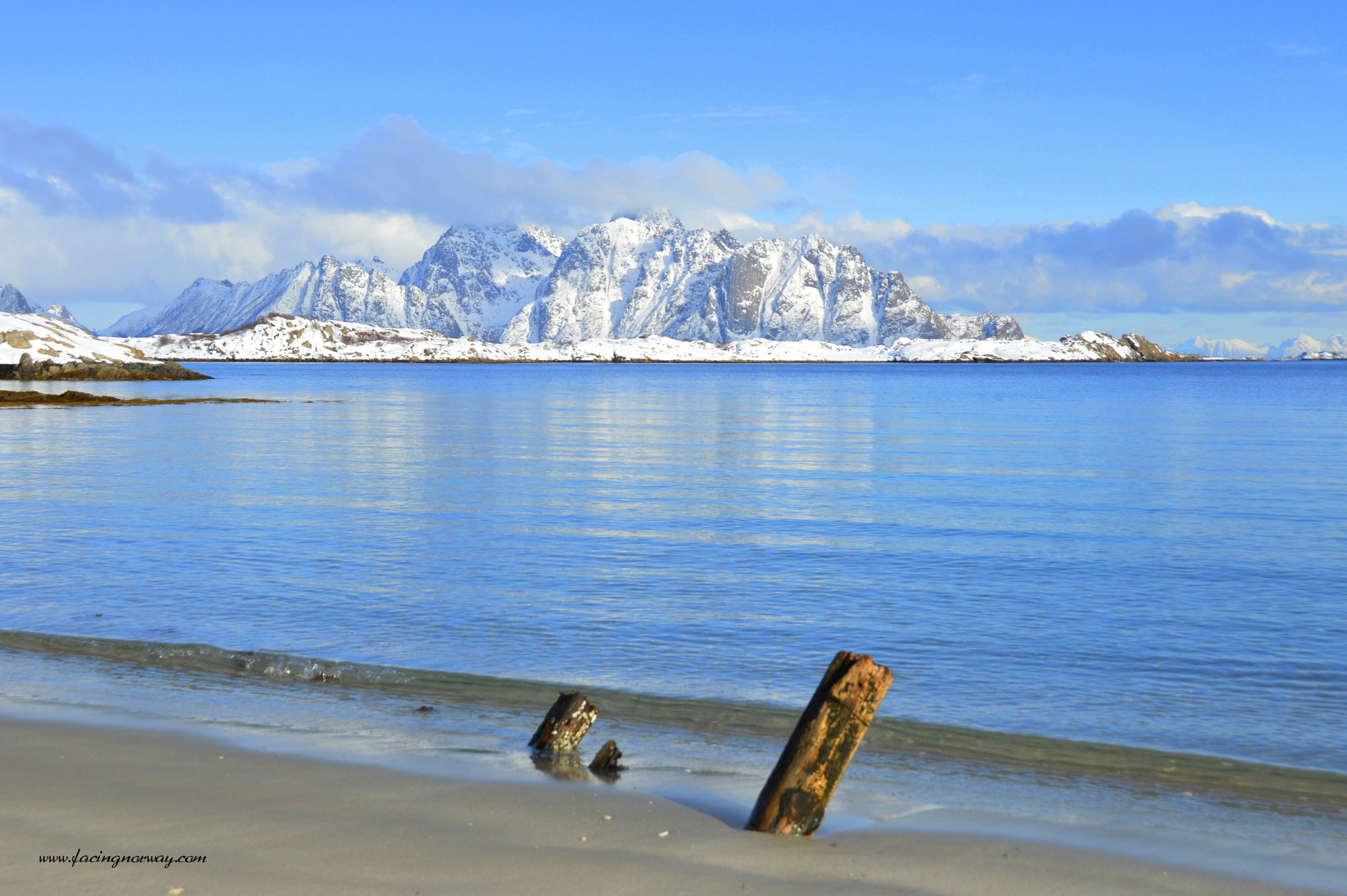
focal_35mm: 48
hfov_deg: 41.1
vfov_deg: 28.0
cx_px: 674
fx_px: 1795
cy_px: 448
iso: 100
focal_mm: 32
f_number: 9
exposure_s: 1/320
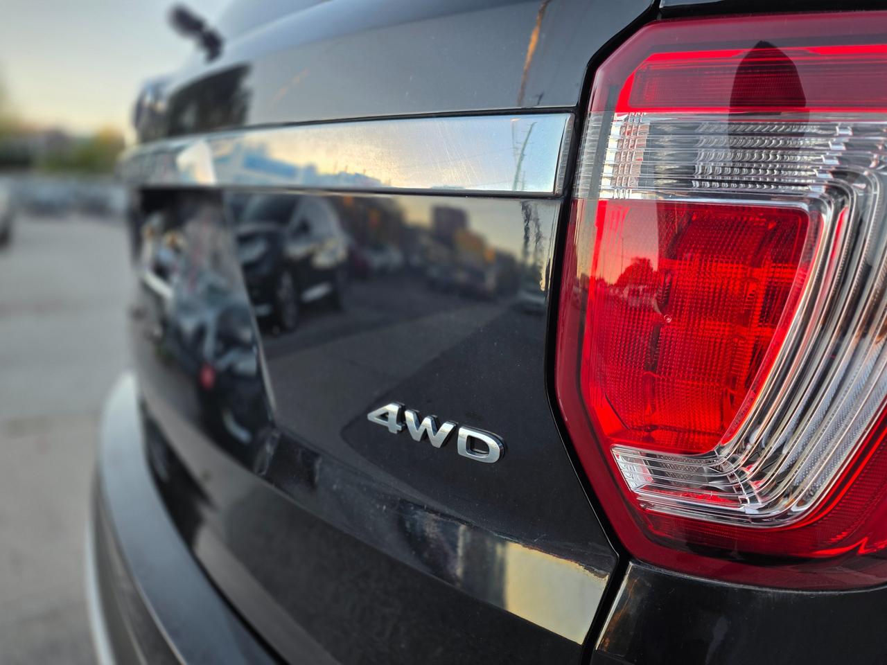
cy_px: 332
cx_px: 444
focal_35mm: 23
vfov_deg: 58.9
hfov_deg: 73.9
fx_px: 589
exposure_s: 1/359
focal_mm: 6.25
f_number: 1.7
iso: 50
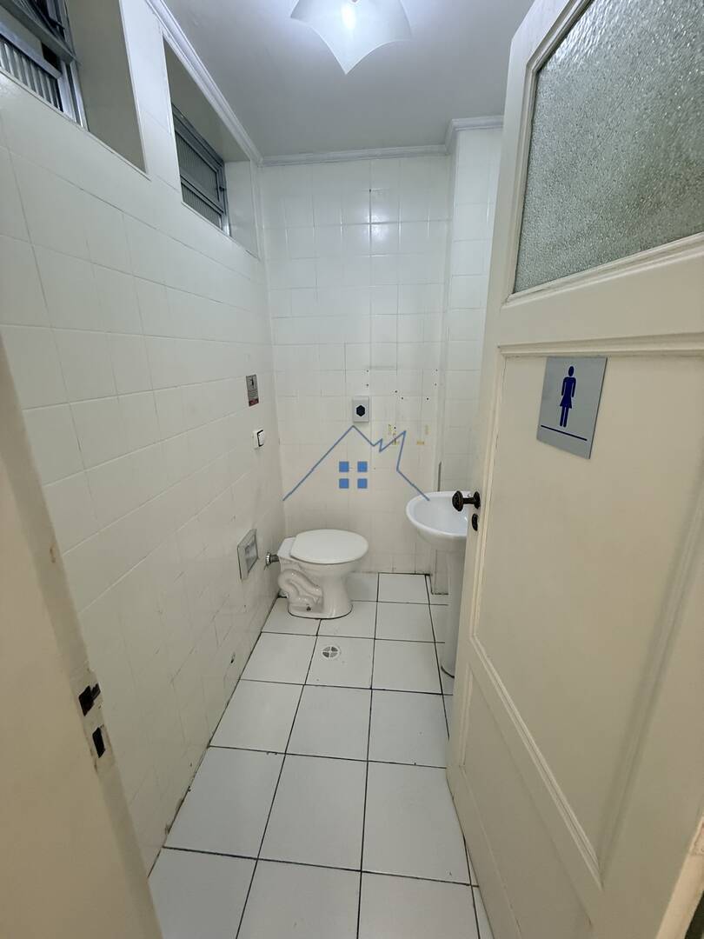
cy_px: 470
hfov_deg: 85.7
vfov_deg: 102.1
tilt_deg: -14.8
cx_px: 352
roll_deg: +1.9
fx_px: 380
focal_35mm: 14
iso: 250
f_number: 2.2
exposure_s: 1/120
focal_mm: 2.22
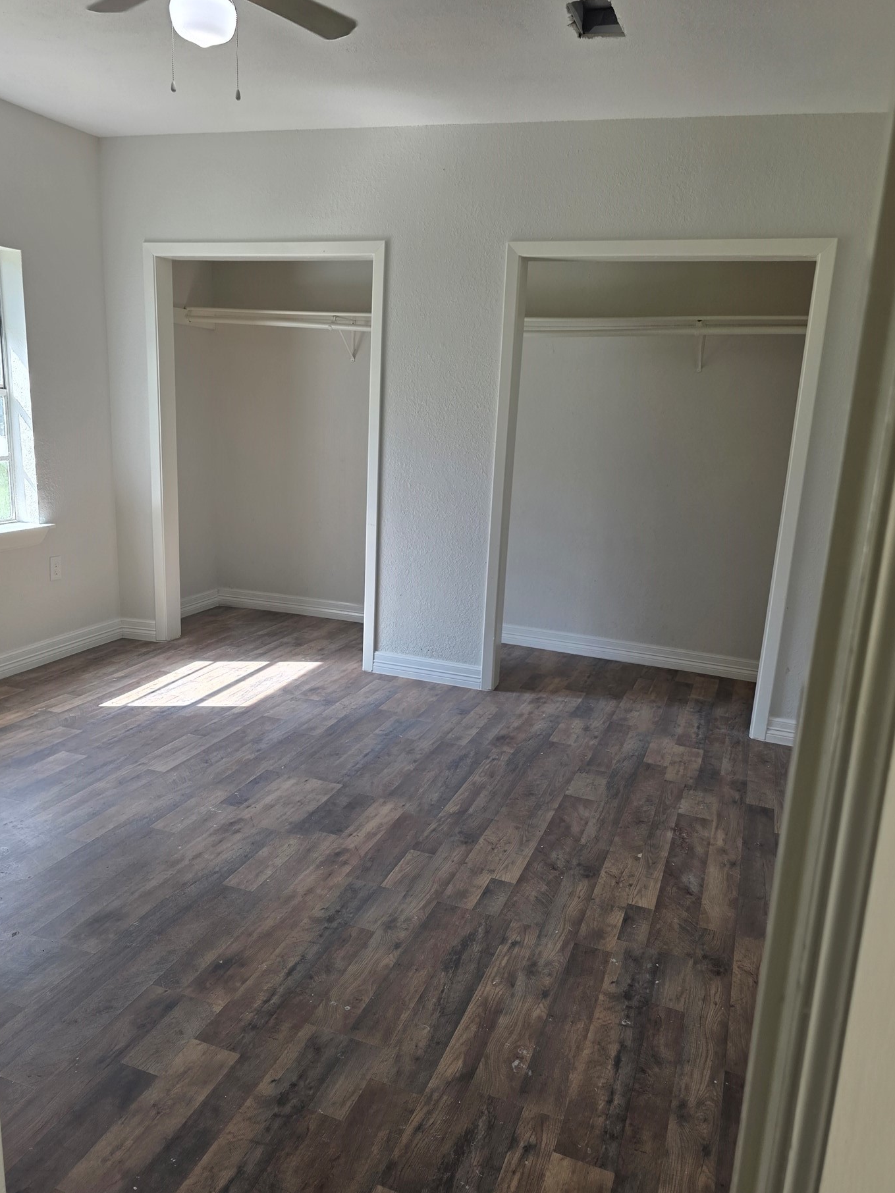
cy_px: 628
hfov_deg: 53.0
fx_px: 896
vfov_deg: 67.3
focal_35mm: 26
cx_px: 403
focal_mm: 6.3
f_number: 1.7
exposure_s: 1/120
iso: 20
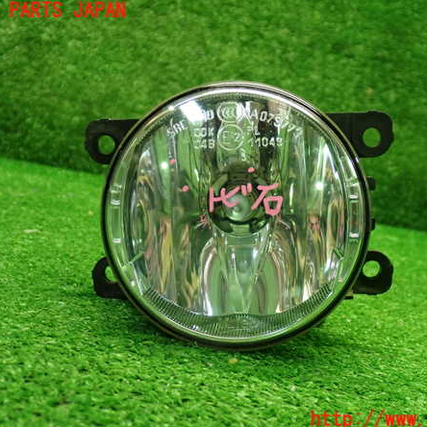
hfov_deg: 34.6
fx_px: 684
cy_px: 215
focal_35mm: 49
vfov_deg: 34.7
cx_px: 239
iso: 320
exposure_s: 1/40
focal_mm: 7.31
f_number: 2.8
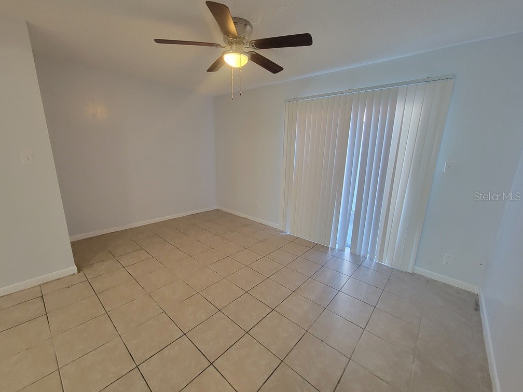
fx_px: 196
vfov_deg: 89.9
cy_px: 196
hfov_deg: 106.2
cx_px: 262
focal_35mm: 13
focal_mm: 2.2
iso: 250
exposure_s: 1/60
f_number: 2.2
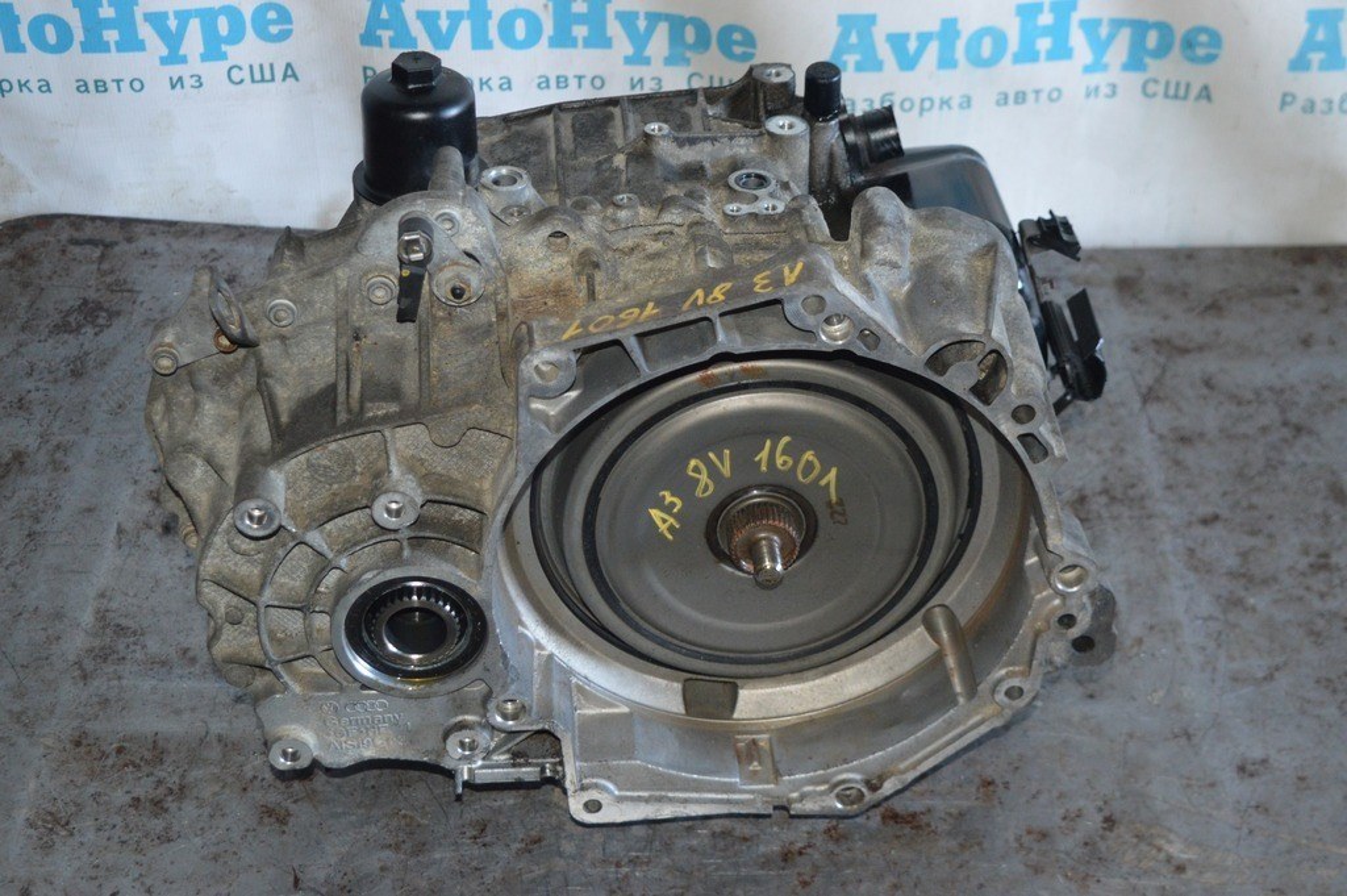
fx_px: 2243
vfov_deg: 22.6
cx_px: 674
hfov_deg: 33.4
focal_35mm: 60
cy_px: 448
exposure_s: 1/30
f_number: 4.8
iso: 1400
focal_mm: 40
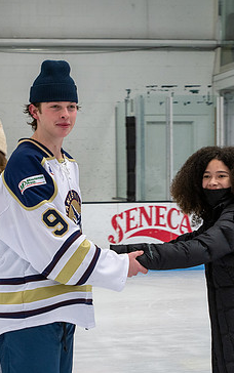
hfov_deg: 13.4
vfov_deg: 21.2
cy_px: 216
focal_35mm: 98
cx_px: 105
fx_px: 998
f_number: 4
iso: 320
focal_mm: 36
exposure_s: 1/250
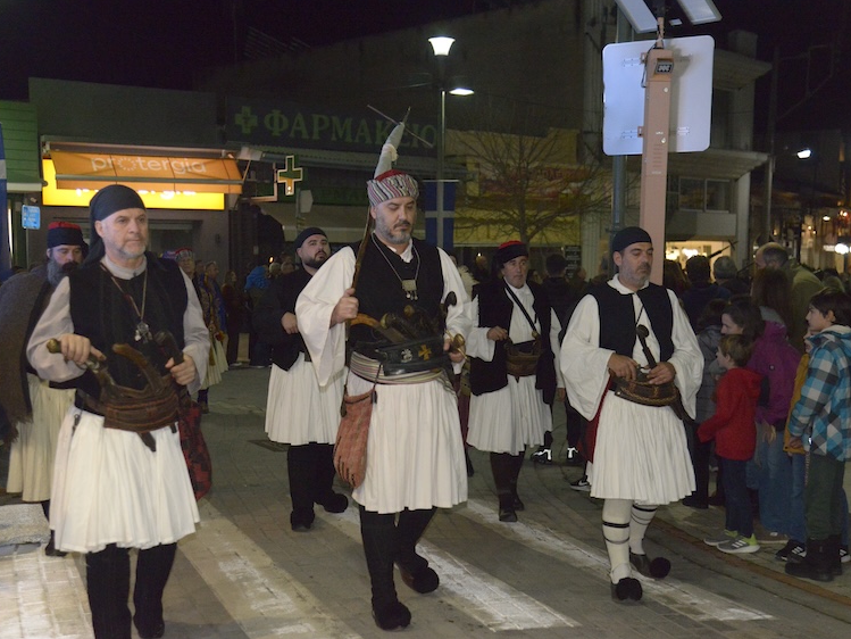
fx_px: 1180
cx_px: 429
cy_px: 319
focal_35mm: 48
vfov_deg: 30.3
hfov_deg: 39.7
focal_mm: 44
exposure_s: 1/200
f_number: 4
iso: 10000
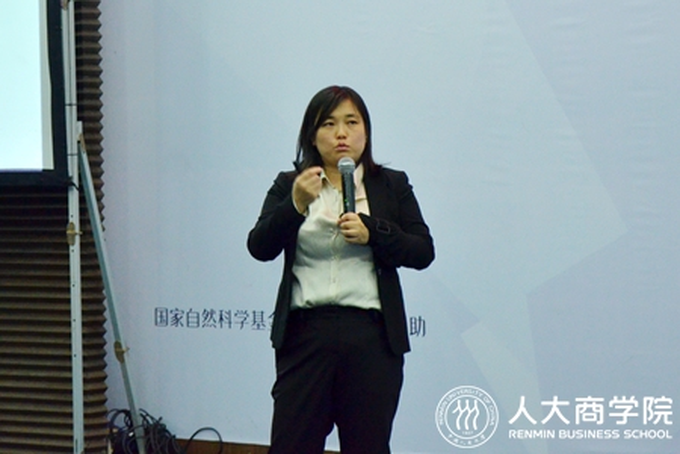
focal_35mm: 68
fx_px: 1275
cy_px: 227
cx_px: 340
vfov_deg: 20.2
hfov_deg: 29.9
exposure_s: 1/100
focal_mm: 45
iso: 1250
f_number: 4.8
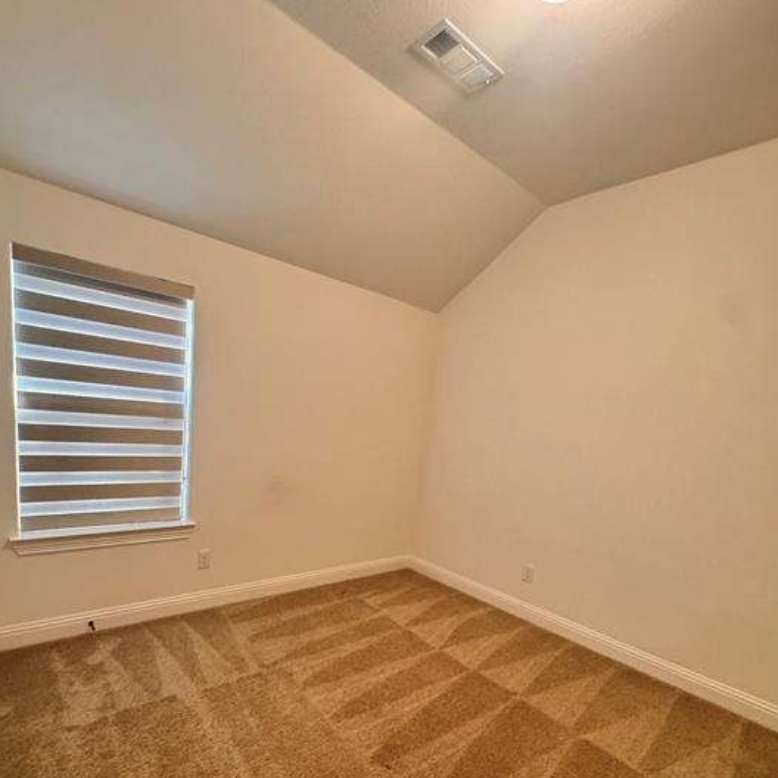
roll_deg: -4.7
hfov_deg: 80.6
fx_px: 458
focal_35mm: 18
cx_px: 367
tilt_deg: -10.5
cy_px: 486
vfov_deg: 79.2
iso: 250
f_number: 2.2
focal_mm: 2.22
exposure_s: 1/60
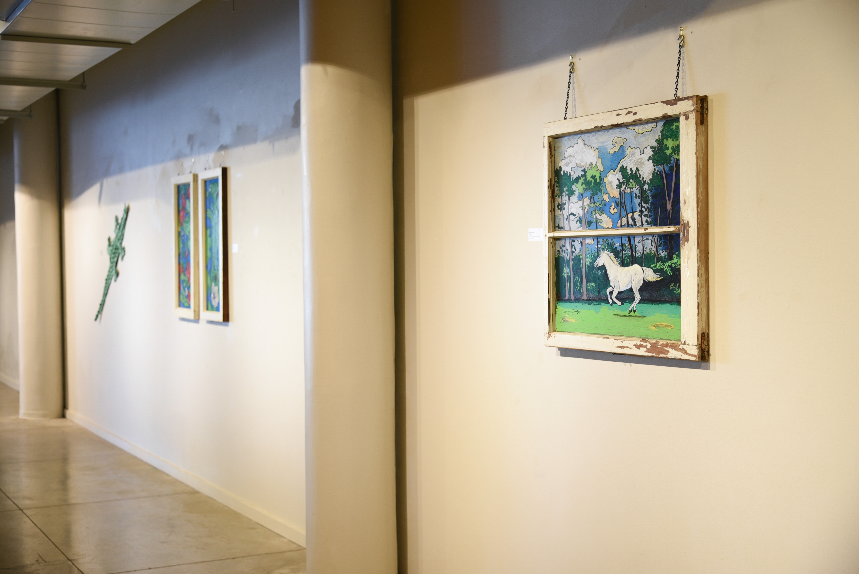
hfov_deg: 41.1
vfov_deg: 28.1
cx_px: 430
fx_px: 1146
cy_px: 287
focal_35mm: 48
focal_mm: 48
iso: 200
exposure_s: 1/5
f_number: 4
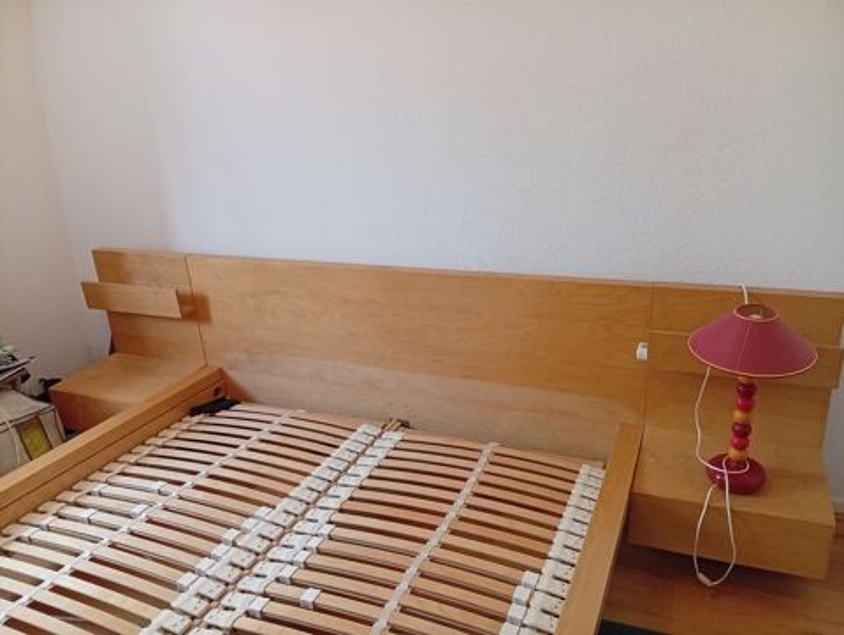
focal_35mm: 27
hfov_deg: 65.3
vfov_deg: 51.4
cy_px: 318
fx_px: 659
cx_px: 422
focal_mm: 3.84
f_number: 1.8
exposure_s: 1/33.3
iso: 242
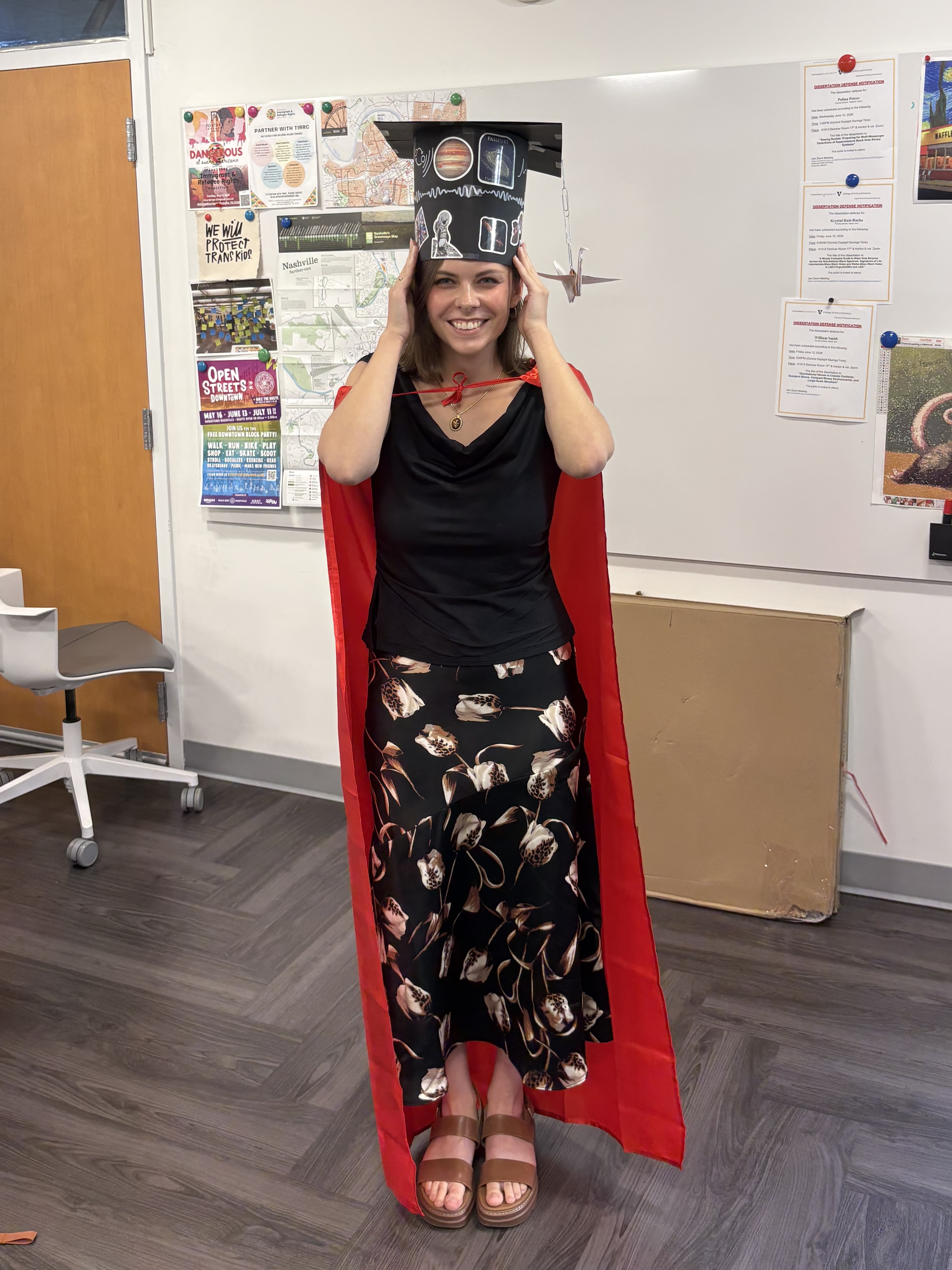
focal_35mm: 26
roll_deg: +1.5
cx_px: 476
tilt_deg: -6.8
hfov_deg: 53.1
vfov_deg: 67.3
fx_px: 953
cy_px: 635
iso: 125
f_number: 1.6
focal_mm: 5.96
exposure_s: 1/120
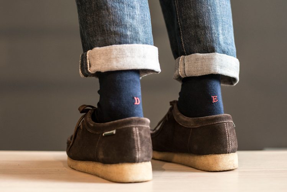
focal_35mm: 67
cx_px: 137
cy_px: 68
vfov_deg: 20.4
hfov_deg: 30.2
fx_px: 532
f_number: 2.5
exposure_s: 1/60
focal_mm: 50
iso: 160
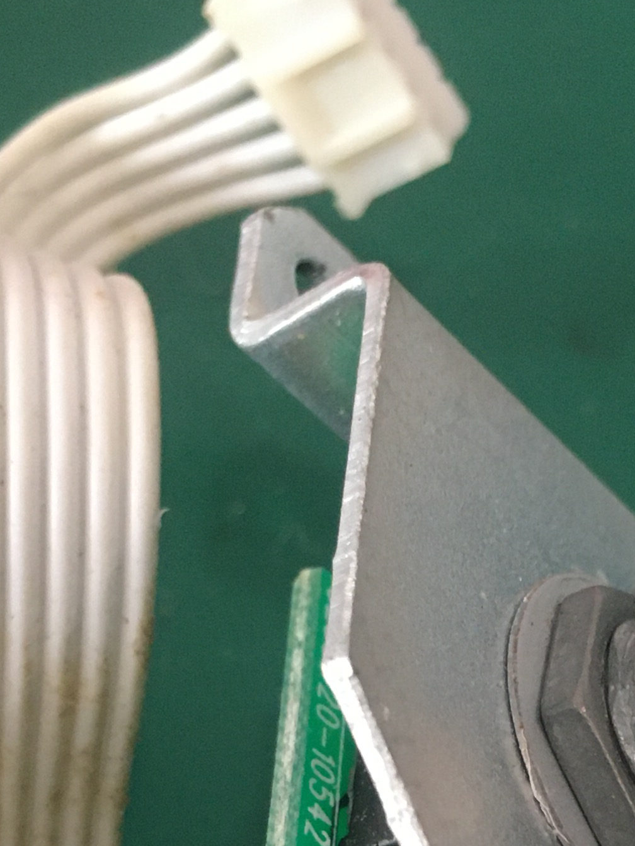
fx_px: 2128
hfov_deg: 16.9
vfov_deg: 21.4
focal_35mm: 87
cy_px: 929
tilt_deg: -58.8
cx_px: 494
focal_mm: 4.15
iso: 200
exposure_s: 1/33
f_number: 2.2
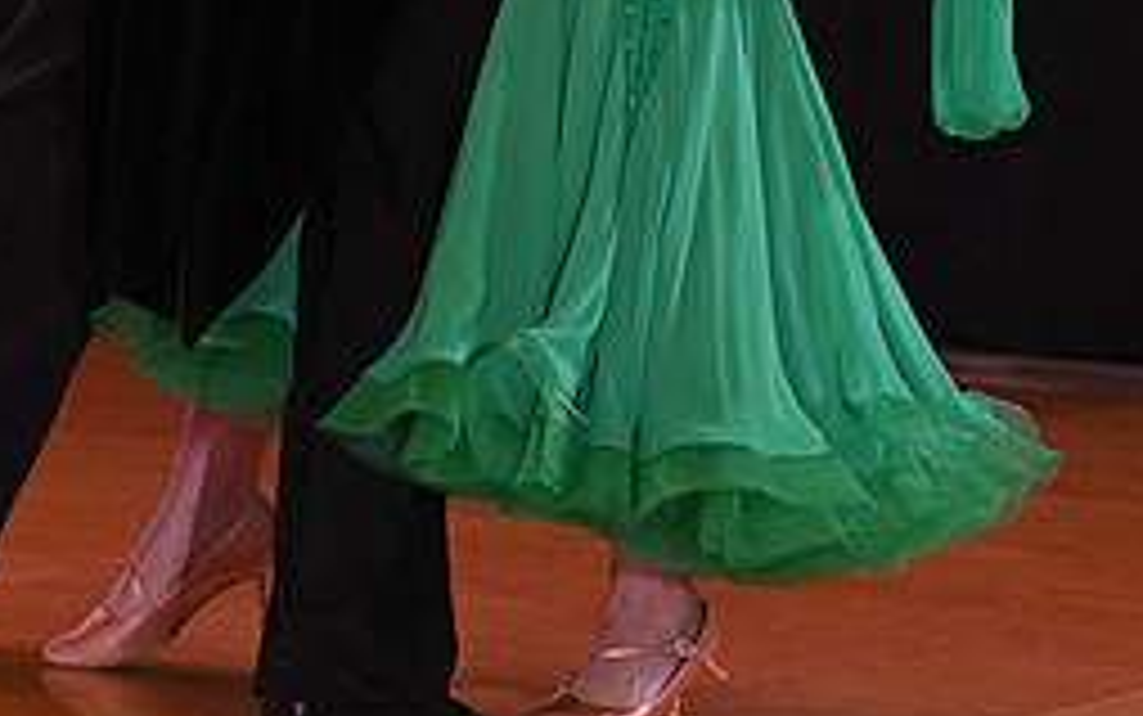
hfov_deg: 7.8
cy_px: -405
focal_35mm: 270
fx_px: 8414
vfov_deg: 4.8
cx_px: 524
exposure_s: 1/200
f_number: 6.3
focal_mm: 116
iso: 2500
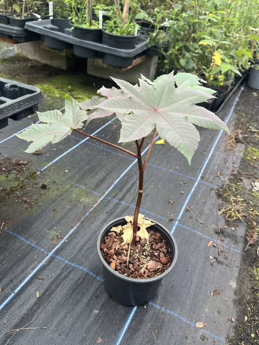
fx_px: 259
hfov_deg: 53.1
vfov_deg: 67.3
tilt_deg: -36.1
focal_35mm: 26
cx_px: 130
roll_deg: -7.6
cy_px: 172
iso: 40
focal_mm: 5.1
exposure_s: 1/122
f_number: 1.6
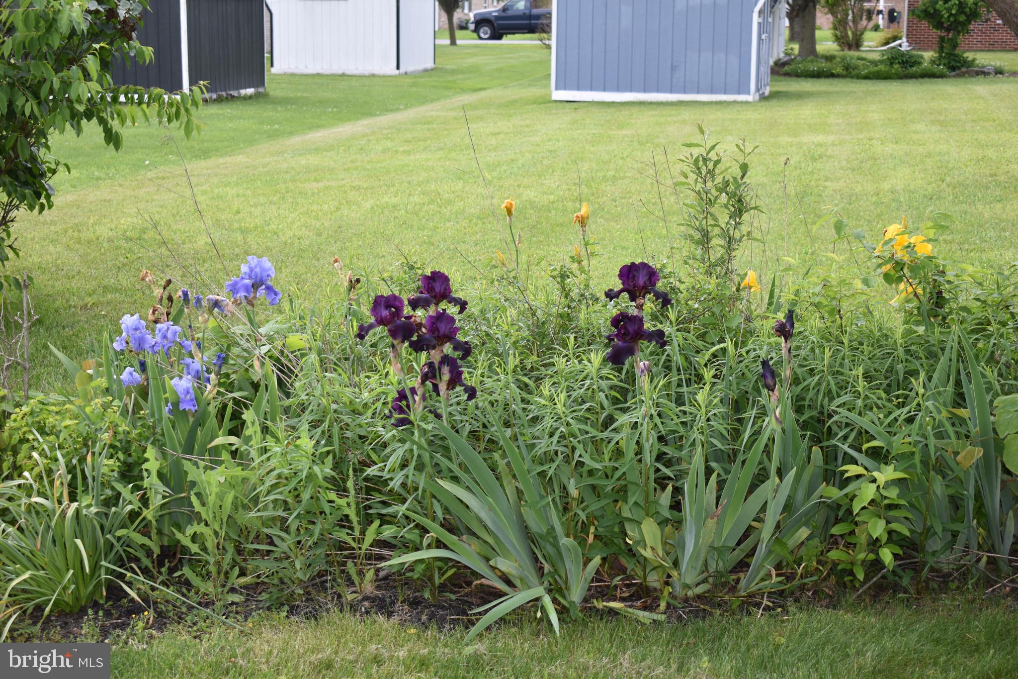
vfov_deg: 22.6
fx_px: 1696
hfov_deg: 33.4
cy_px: 340
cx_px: 509
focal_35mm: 60
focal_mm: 40
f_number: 4.8
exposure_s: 1/160
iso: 100
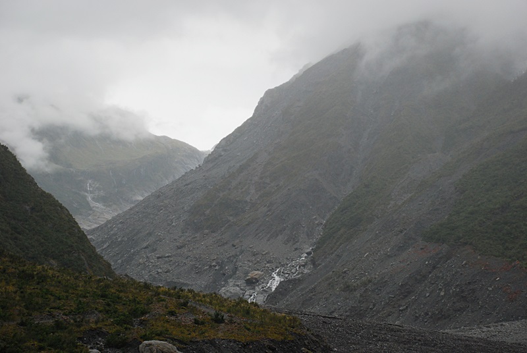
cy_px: 176
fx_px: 1144
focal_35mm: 78
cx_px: 264
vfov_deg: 17.6
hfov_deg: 26.0
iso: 400
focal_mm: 52
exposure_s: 1/1600
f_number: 5.6
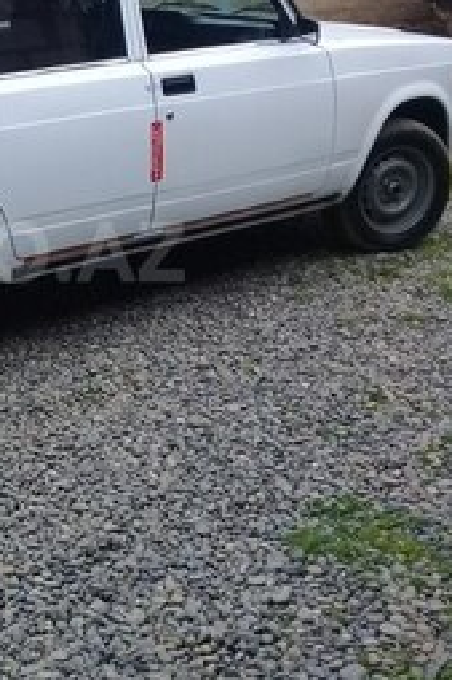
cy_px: 252
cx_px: -21
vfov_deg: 31.8
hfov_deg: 20.7
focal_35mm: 63
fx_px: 1188
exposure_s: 1/509
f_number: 2.2
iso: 50
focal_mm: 3.3
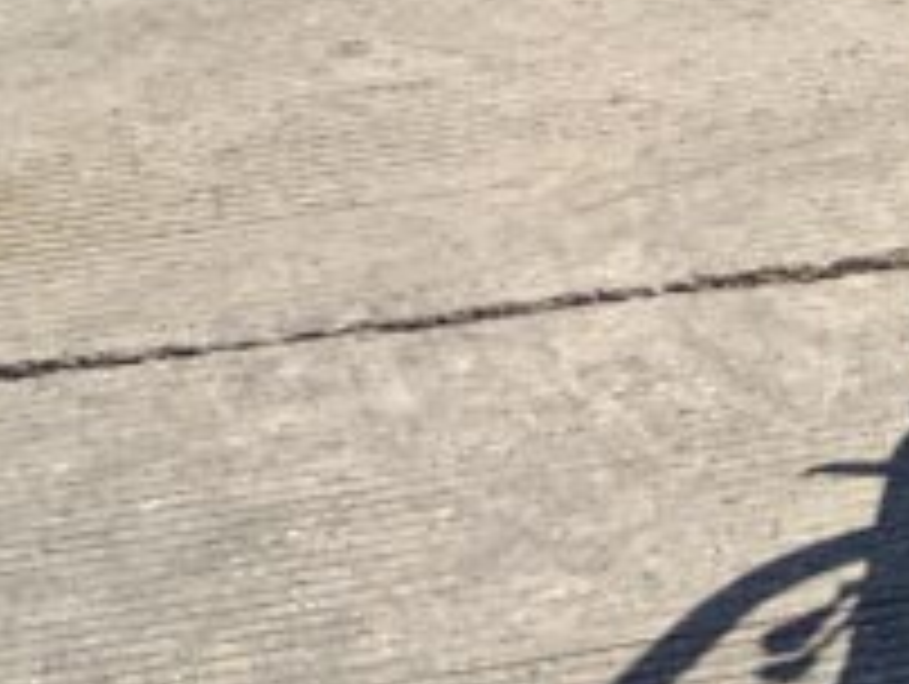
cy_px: -792
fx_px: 3865
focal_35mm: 147
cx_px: 1688
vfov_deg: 9.3
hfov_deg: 12.2
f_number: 1.8
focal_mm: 3
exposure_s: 1/2538
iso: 20
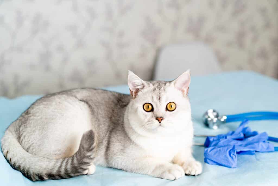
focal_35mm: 65
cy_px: 85
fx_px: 504
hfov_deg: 30.8
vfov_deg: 20.8
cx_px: 165
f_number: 2.5
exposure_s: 1/320
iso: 400
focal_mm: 55
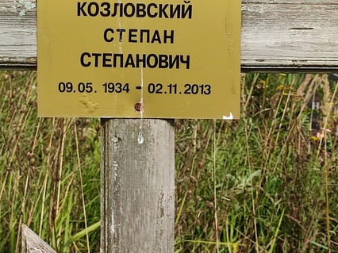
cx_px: 119
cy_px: 54
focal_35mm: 47
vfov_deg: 30.2
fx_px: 459
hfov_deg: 40.1
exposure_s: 1/613
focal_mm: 6.04
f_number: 1.9
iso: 50
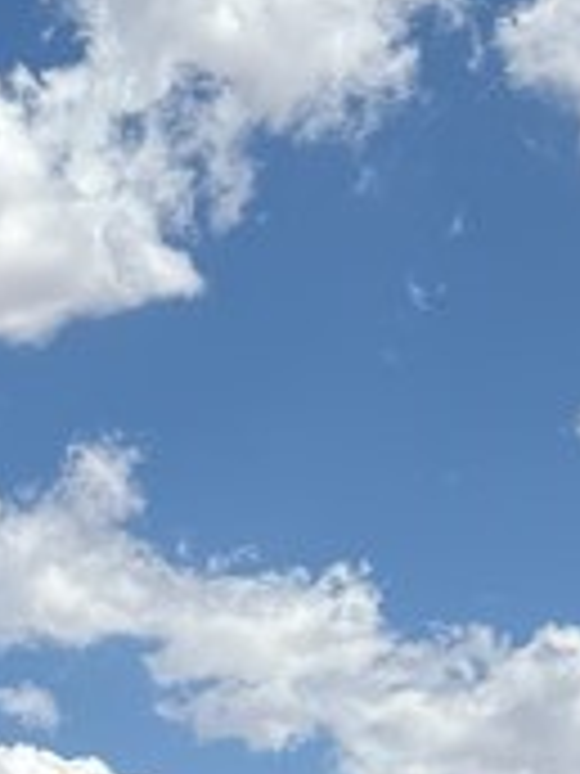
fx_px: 3195
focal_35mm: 143
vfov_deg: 12.6
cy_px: 1400
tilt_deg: +0.3
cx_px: -593
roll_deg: -0.1
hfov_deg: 9.6
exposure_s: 1/4405
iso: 80
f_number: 1.78
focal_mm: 6.76
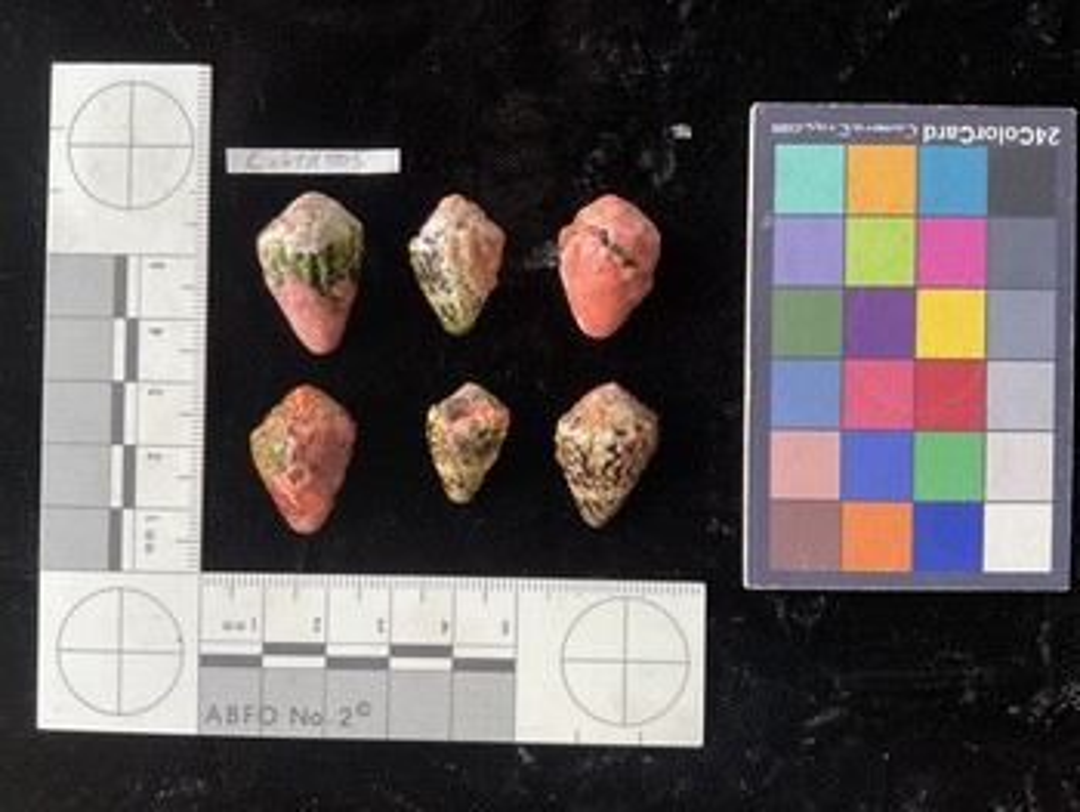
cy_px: 406
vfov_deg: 48.3
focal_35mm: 29
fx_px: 905
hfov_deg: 61.6
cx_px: 540
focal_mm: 3
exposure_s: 1/120
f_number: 1.8
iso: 50
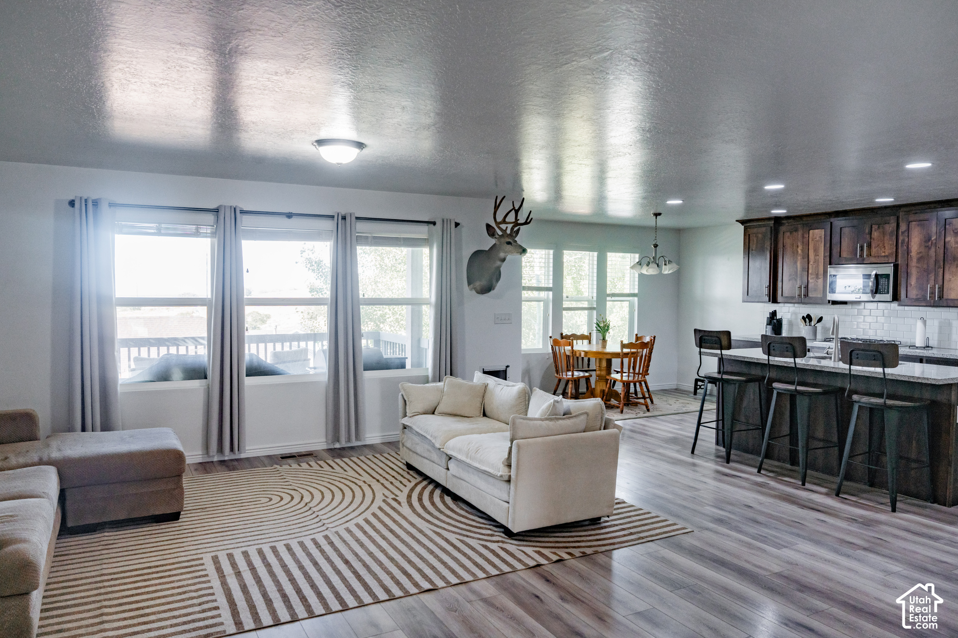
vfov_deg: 50.4
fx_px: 679
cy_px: 319
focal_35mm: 26
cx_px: 479
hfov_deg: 70.4
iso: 1000
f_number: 5.6
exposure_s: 1/125
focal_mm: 24
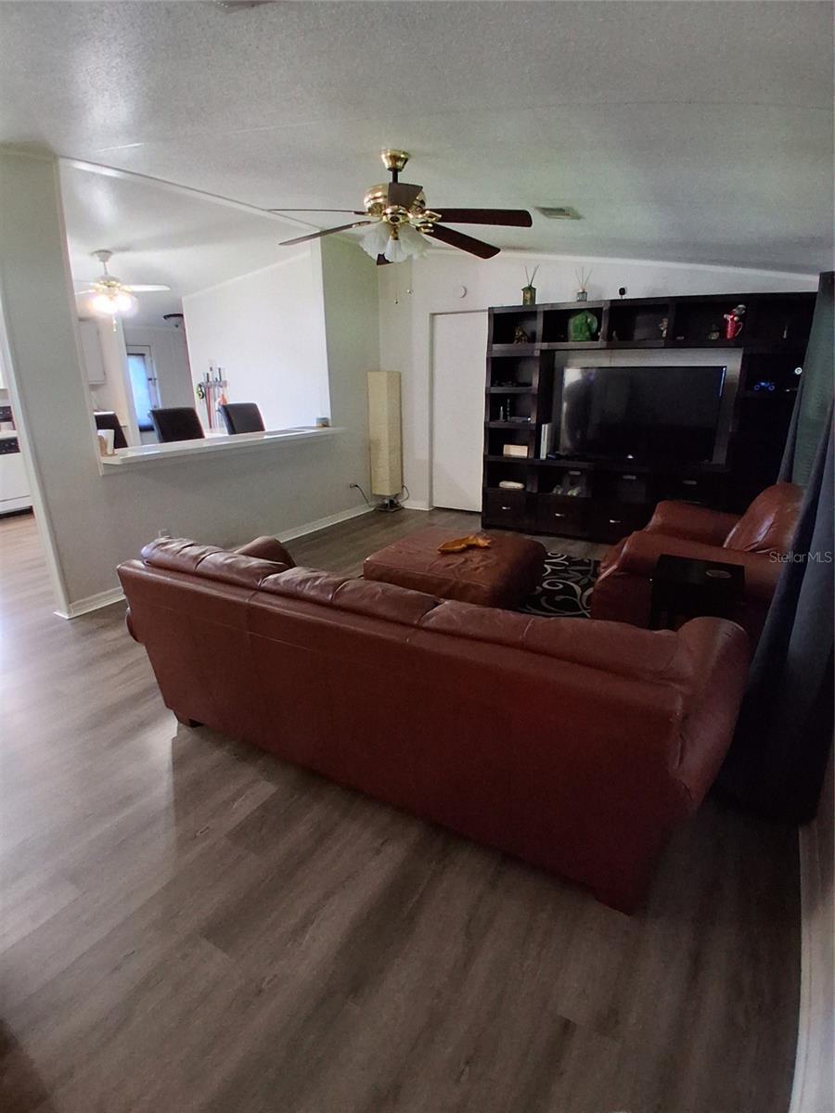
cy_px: 556
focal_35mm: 17
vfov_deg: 91.0
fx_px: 547
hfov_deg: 74.7
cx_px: 418
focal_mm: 1.4
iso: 400
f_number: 2.2
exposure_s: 1/30
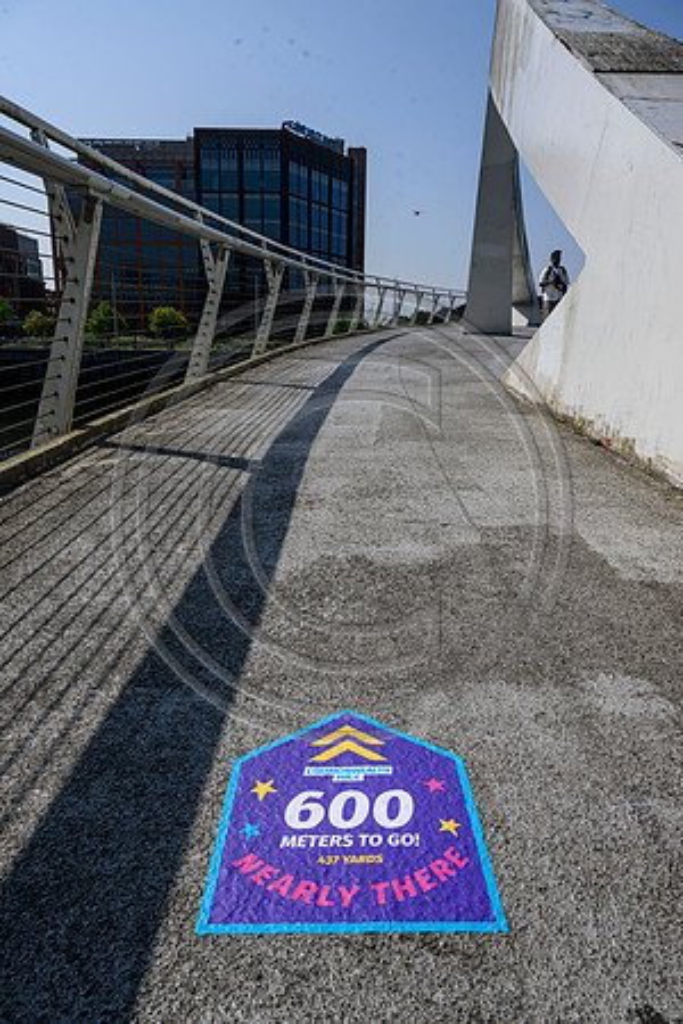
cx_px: 342
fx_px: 683
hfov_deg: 53.1
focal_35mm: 24
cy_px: 512
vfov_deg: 73.7
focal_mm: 24
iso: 200
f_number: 11
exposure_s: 1/500
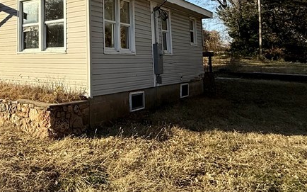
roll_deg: -1.0
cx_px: 13
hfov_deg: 47.6
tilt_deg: +6.7
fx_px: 293
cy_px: 27
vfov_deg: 34.6
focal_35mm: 35
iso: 50
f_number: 2.2
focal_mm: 2.22
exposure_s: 1/2611
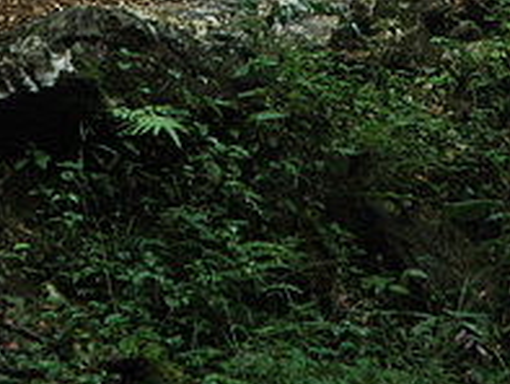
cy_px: -431
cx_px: 286
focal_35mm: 358
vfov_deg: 4.1
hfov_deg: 5.5
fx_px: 5278
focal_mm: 70
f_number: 11
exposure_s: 1/125
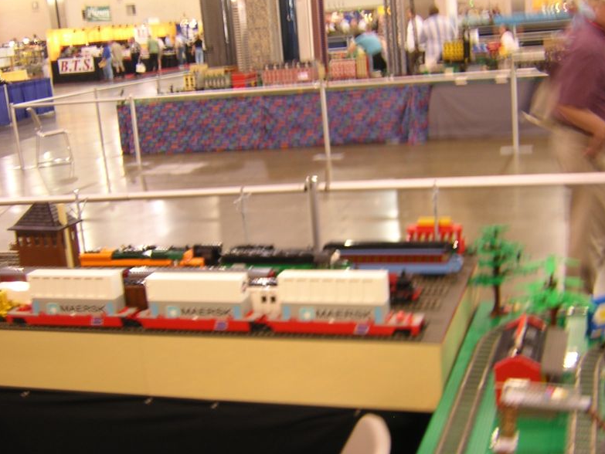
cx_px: 304
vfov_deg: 30.3
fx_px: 839
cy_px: 229
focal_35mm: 48
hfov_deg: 39.6
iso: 100
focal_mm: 6.1
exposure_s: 1/4.7
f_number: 2.9
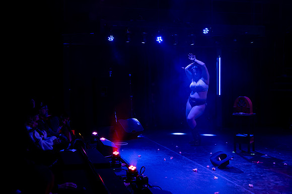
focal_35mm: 44
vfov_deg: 30.5
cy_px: 85
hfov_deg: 44.5
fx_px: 356
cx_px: 134
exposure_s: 1/160
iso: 3200
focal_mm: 38
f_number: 4
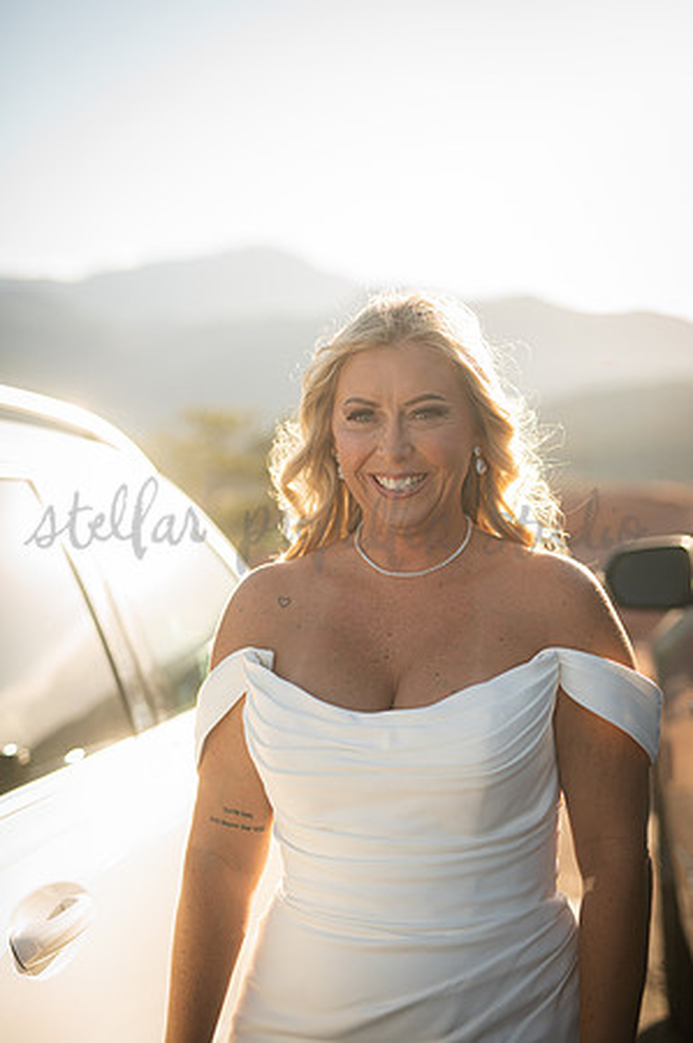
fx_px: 1447
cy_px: 522
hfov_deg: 26.9
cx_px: 346
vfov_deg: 39.6
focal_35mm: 50
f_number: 2
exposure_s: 1/1000
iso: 100
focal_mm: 50
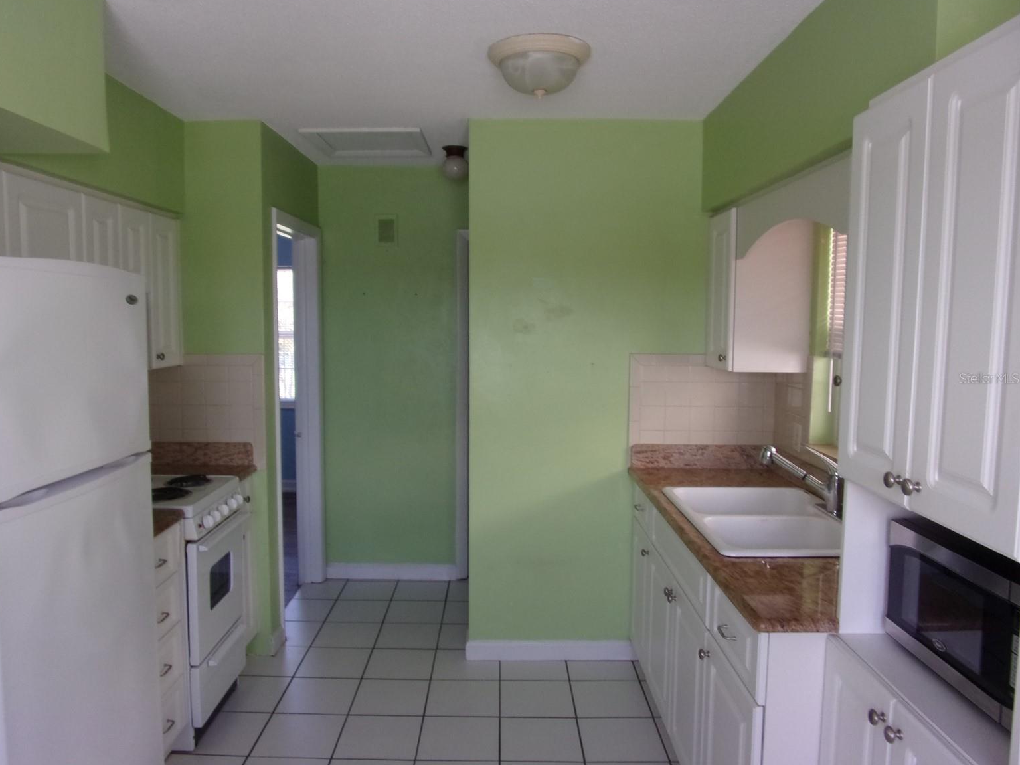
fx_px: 737
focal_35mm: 25
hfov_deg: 69.4
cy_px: 378
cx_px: 491
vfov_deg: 54.9
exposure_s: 1/34
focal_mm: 4.3
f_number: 3.3
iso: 83
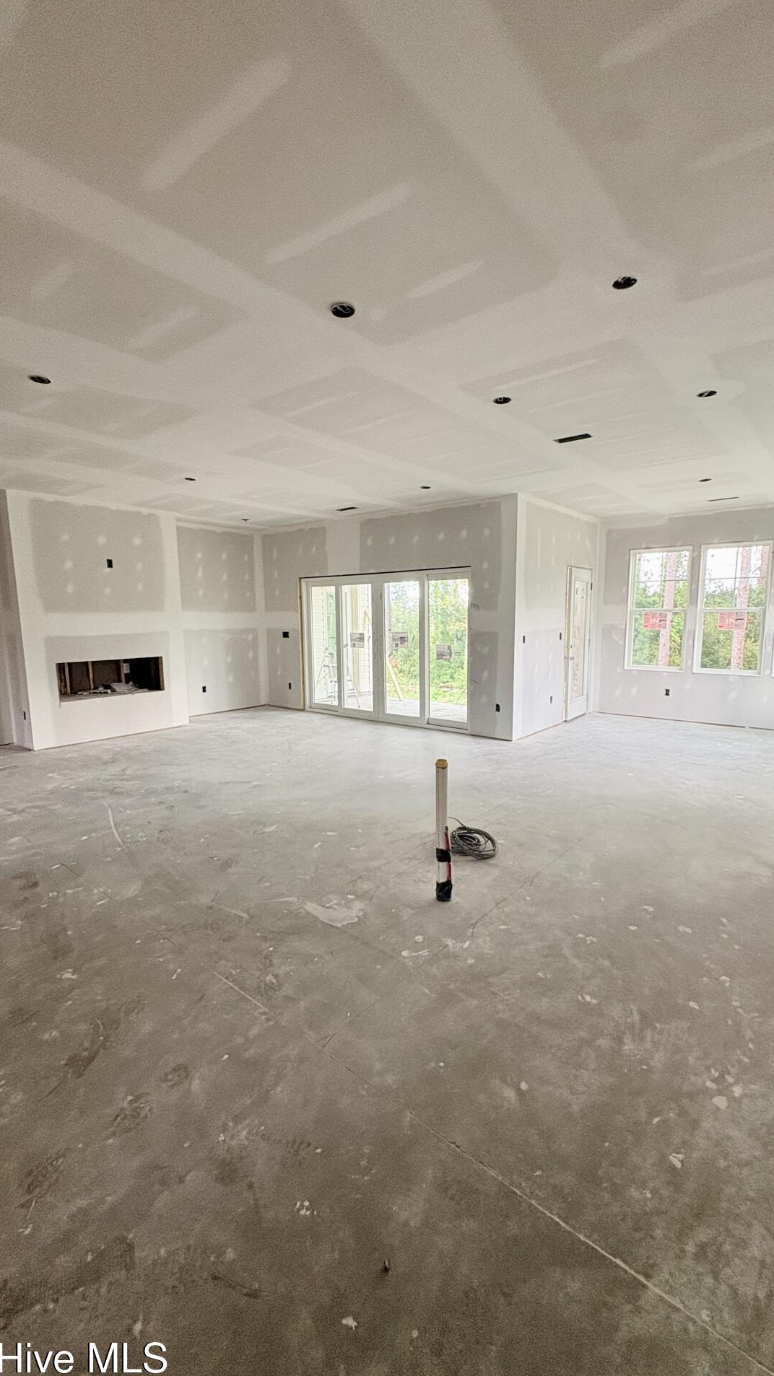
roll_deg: +0.6
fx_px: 584
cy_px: 703
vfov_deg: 99.4
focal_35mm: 16
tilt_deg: -8.8
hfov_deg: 67.0
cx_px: 401
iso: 160
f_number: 2.2
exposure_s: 1/99
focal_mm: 2.22
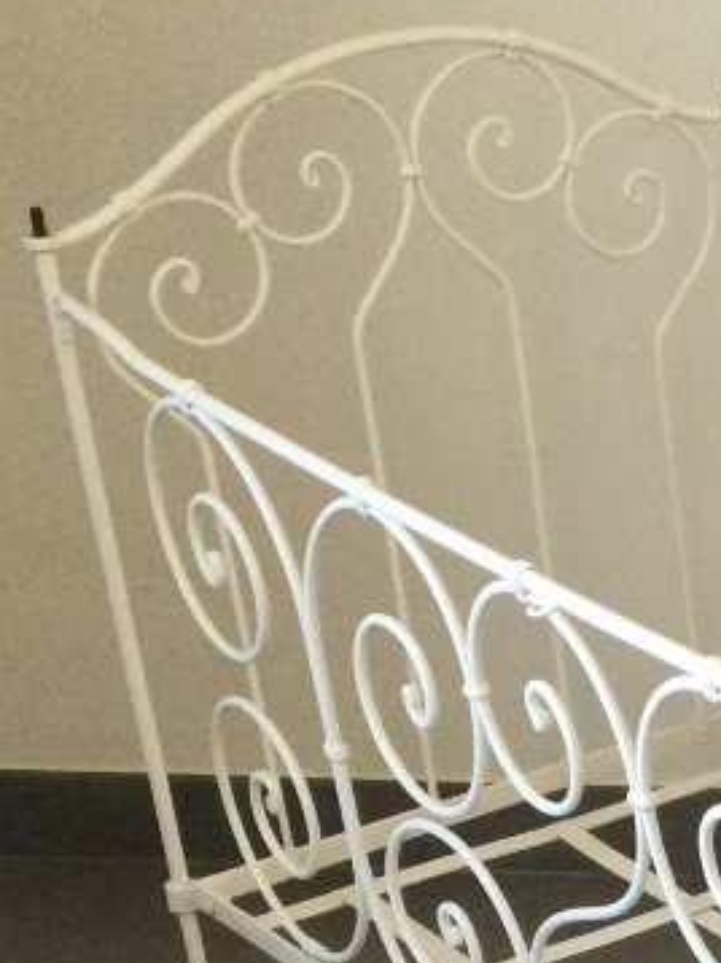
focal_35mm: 104
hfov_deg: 13.4
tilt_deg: -30.8
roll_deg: +0.3
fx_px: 2892
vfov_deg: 18.0
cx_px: 1079
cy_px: 1154
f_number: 2.4
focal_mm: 3.3
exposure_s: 1/33
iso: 50
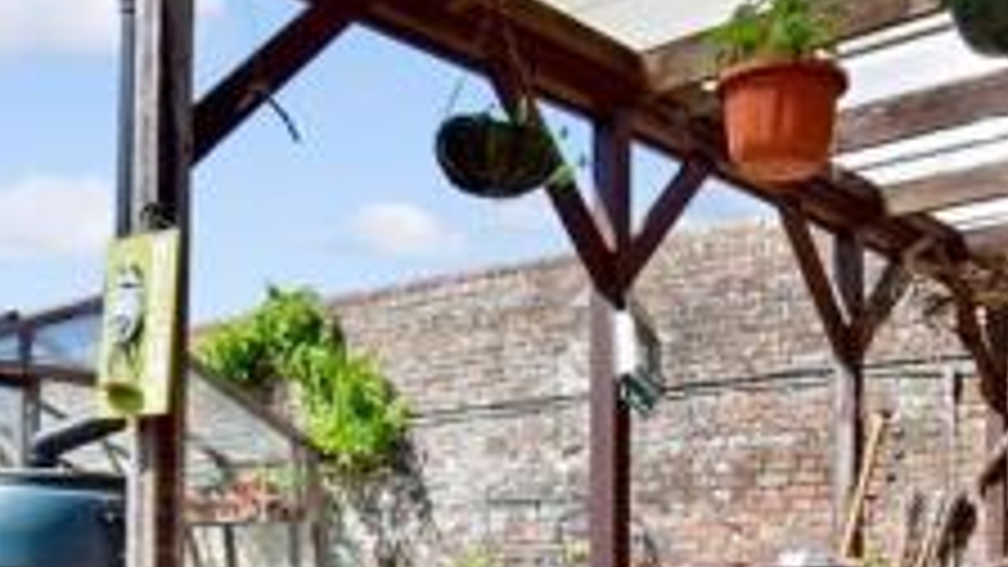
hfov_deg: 44.6
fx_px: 1229
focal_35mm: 46
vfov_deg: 24.7
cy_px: 569
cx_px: 504
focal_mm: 10
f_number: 11
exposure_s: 1/800
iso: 400
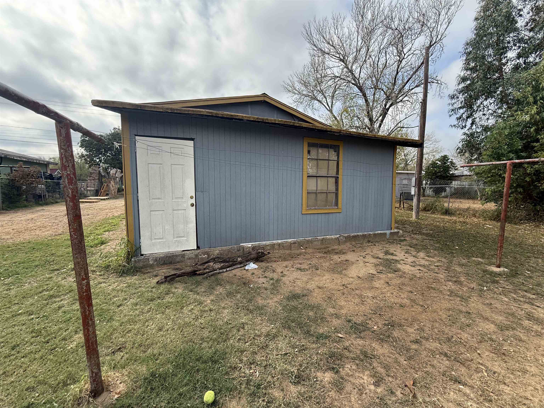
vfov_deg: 85.7
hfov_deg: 102.1
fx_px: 220
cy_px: 204
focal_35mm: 14
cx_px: 272
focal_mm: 2.22
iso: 64
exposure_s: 1/799
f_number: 2.2
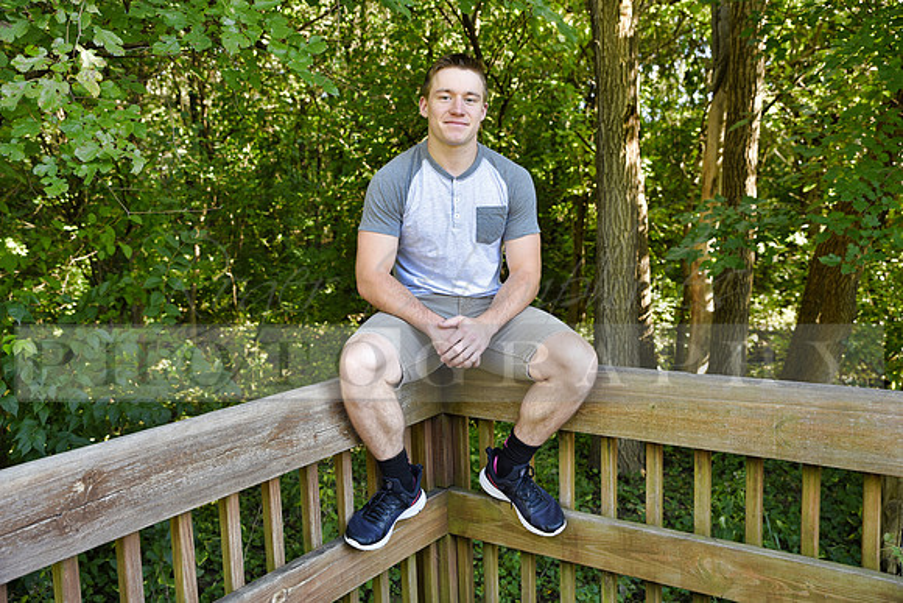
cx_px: 452
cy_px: 302
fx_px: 803
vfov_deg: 41.1
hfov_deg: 58.7
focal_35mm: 32
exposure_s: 1/60
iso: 200
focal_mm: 32
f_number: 4
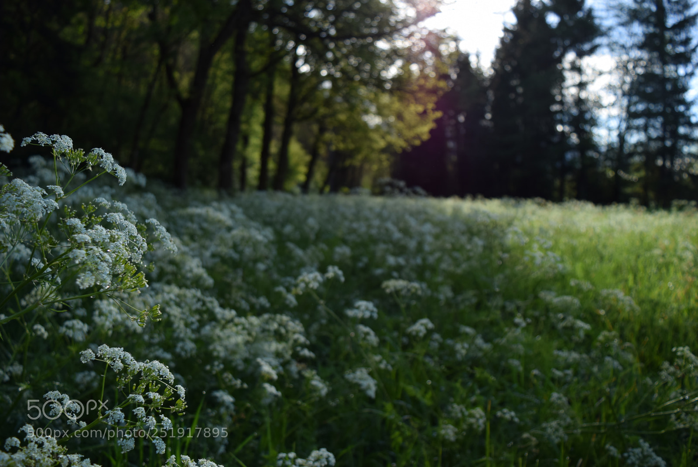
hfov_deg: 61.9
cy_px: 234
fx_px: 582
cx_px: 349
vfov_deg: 43.7
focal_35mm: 30
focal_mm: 20
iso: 100
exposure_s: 1/320
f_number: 5
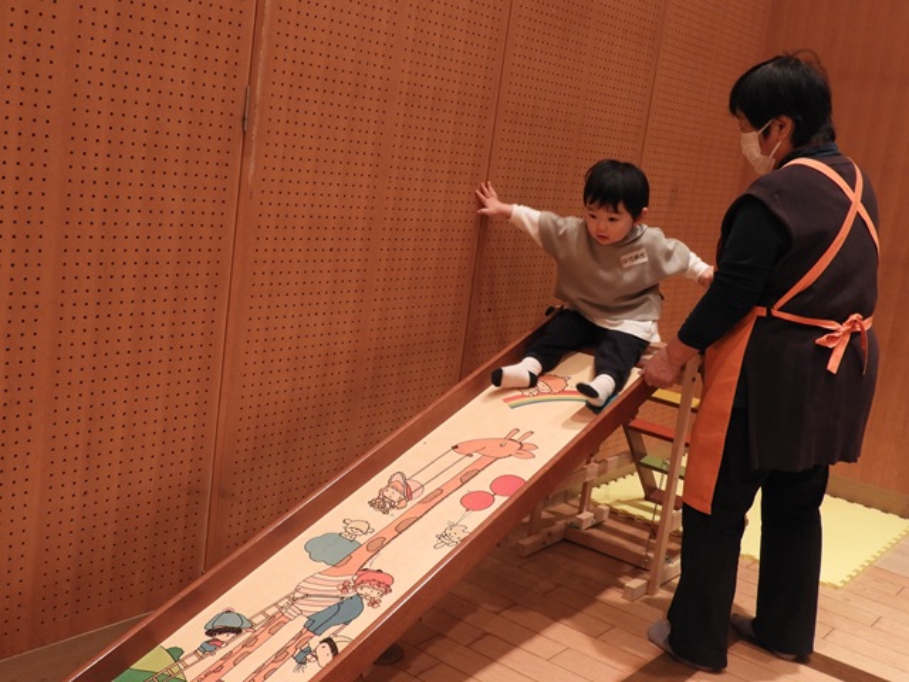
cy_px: 341
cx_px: 454
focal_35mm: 40
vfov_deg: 36.0
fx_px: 1050
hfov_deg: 46.8
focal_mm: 7.2
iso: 360
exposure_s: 1/30
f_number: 3.8
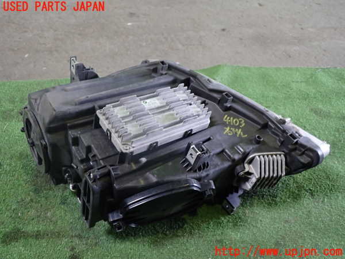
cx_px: 172
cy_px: 130
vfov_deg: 46.8
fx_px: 299
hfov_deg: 60.0
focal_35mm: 30
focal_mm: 5.4
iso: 500
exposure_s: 1/30
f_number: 2.3
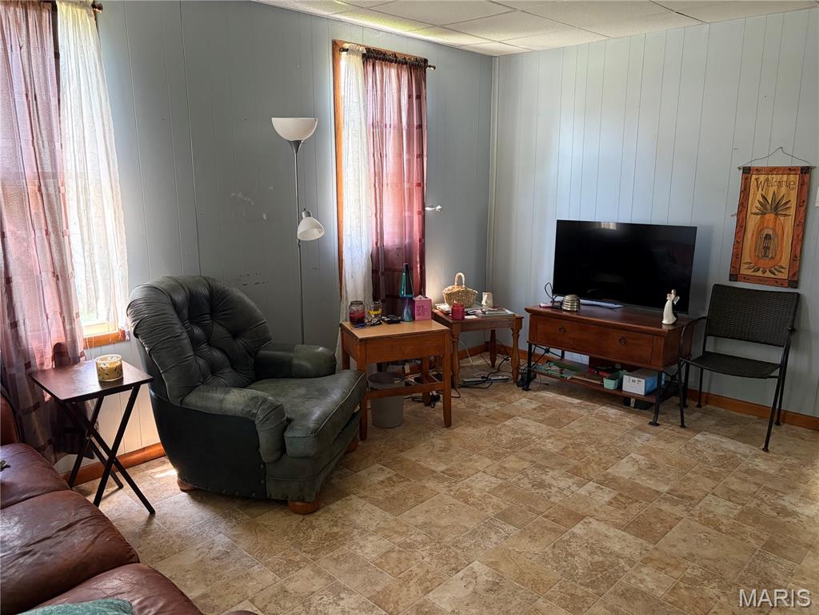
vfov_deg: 53.1
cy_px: 308
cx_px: 410
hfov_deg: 67.3
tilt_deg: -10.9
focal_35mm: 26
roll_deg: +0.0
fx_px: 615
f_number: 1.6
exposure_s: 1/60
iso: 250
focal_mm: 5.96
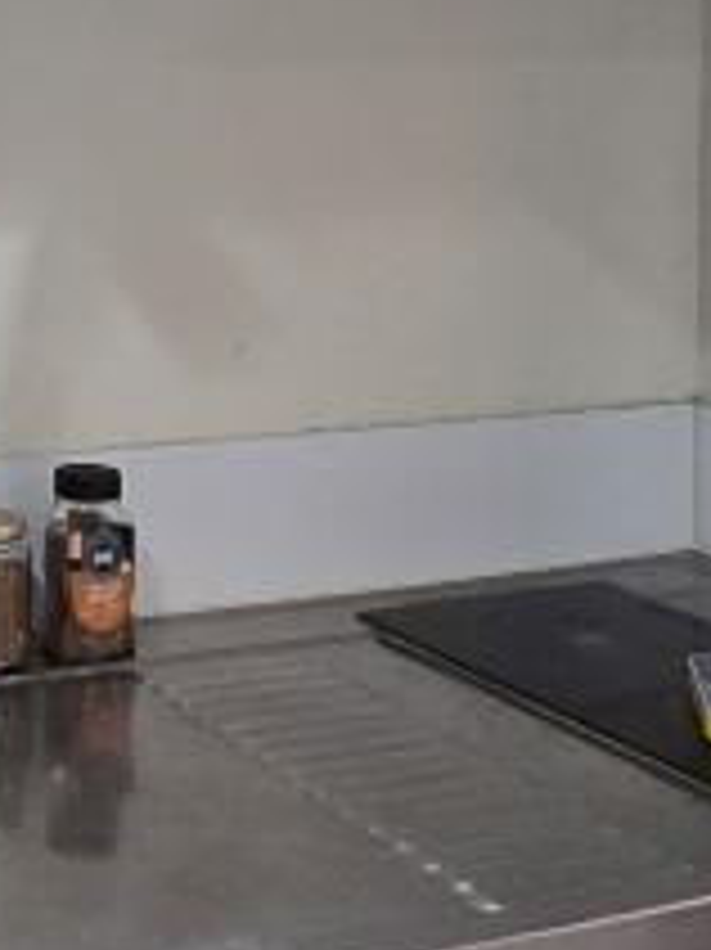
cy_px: -36
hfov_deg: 21.2
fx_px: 1727
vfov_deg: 28.5
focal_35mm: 63
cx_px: -207
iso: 400
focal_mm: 2.2
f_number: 2.2
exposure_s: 1/100
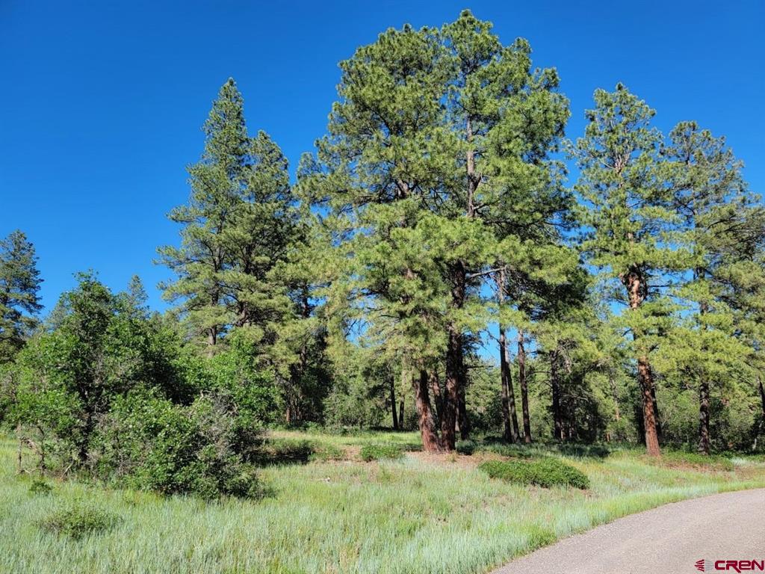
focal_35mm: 24
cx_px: 382
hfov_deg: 71.6
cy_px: 287
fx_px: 530
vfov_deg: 56.8
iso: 16
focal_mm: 6.7
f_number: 1.8
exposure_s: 1/538
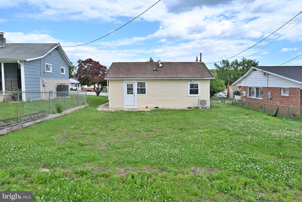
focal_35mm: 25
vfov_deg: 51.3
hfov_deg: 71.5
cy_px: 101
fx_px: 210
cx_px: 151
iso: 220
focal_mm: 25
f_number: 9
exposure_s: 1/100
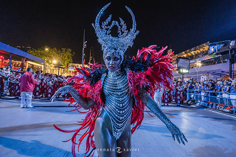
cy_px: 78
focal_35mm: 18
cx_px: 118
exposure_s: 1/250
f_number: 4
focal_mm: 18.5
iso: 6400
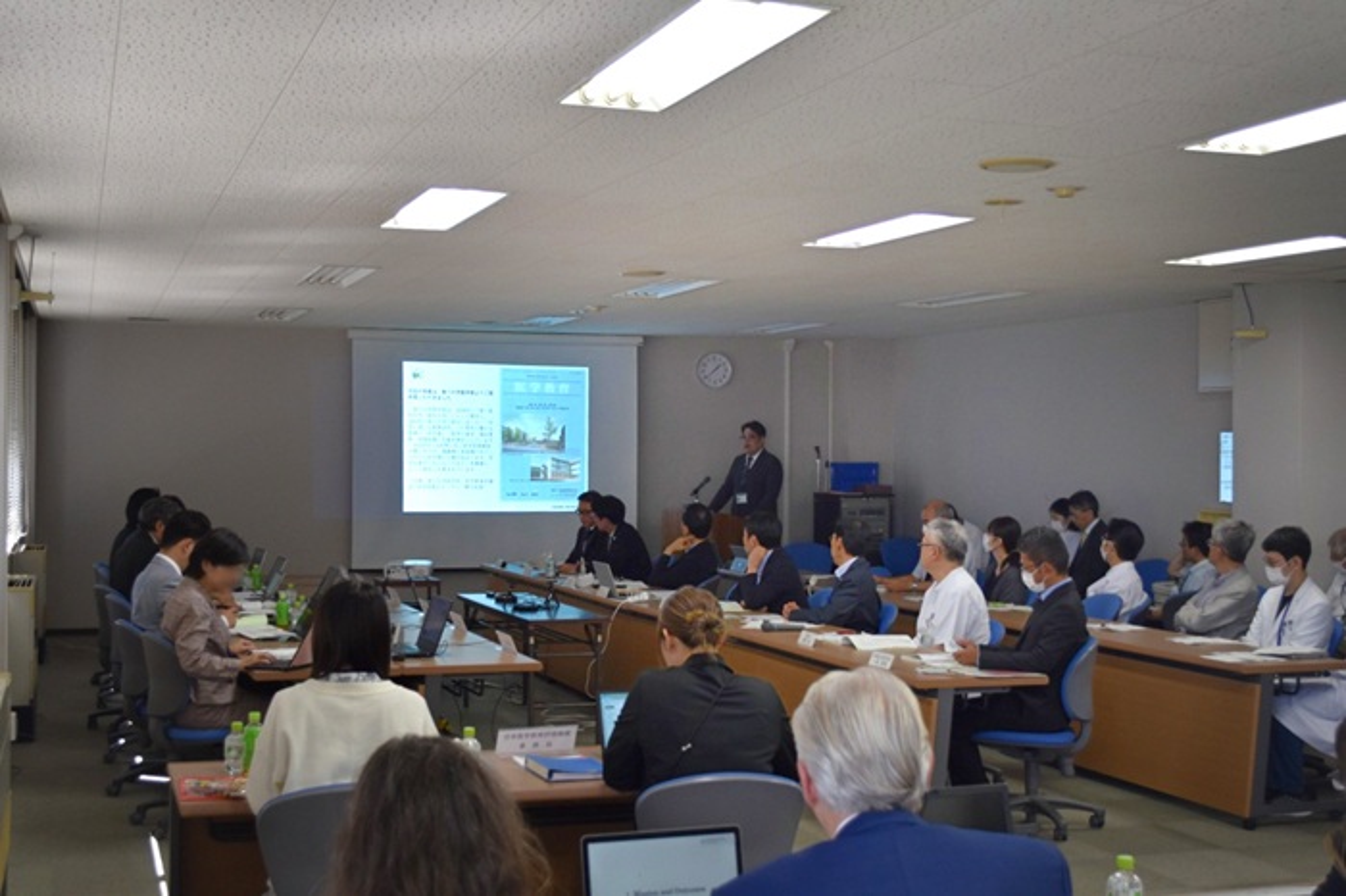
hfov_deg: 43.6
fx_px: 1682
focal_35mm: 45
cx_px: 673
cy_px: 448
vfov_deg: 29.8
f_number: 4.8
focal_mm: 30
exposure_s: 1/100
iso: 400
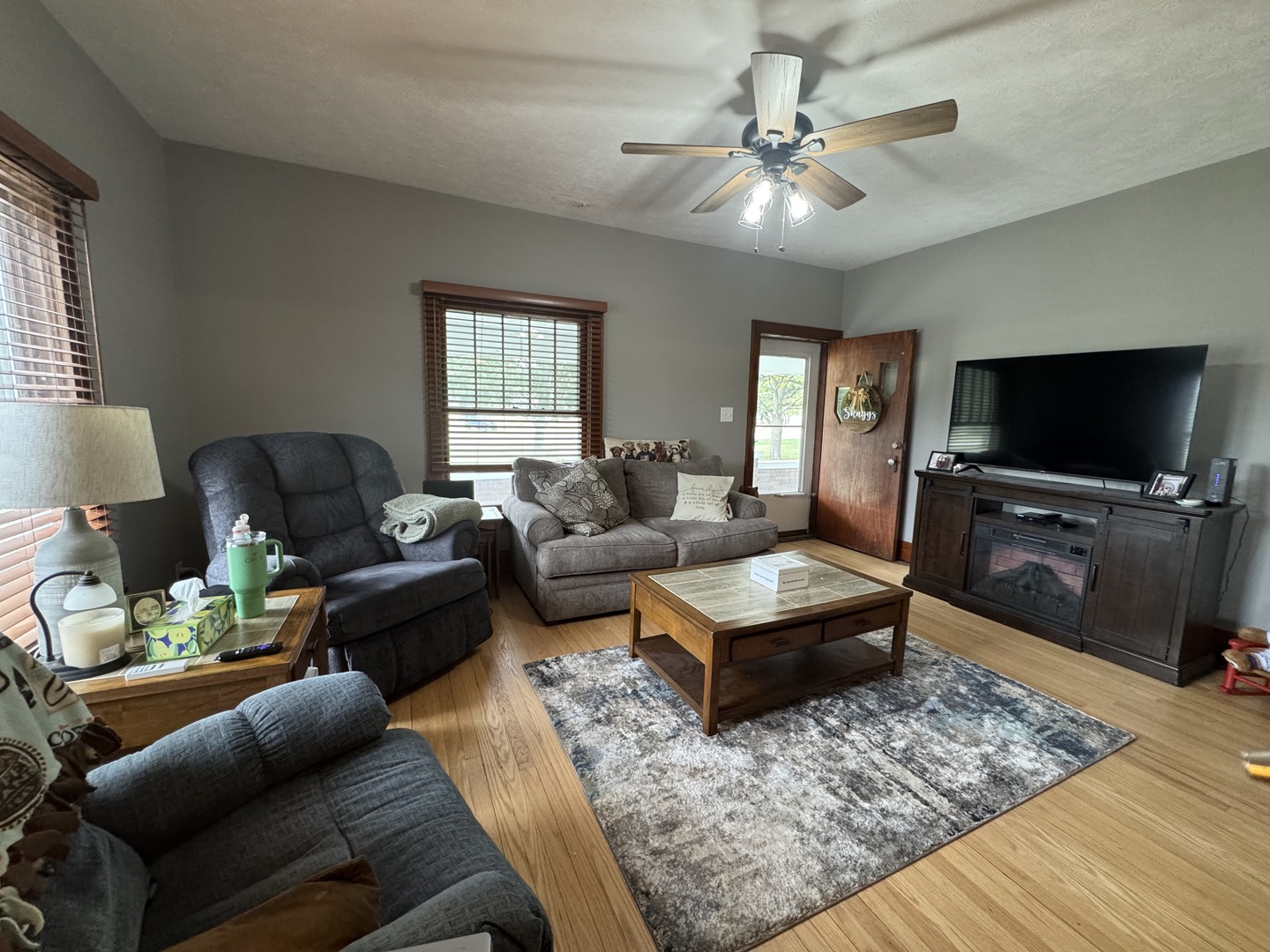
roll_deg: -1.9
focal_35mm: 14
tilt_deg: -7.5
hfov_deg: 102.1
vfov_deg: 85.7
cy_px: 476
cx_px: 635
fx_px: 514
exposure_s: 1/60
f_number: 2.2
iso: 400
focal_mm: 2.22
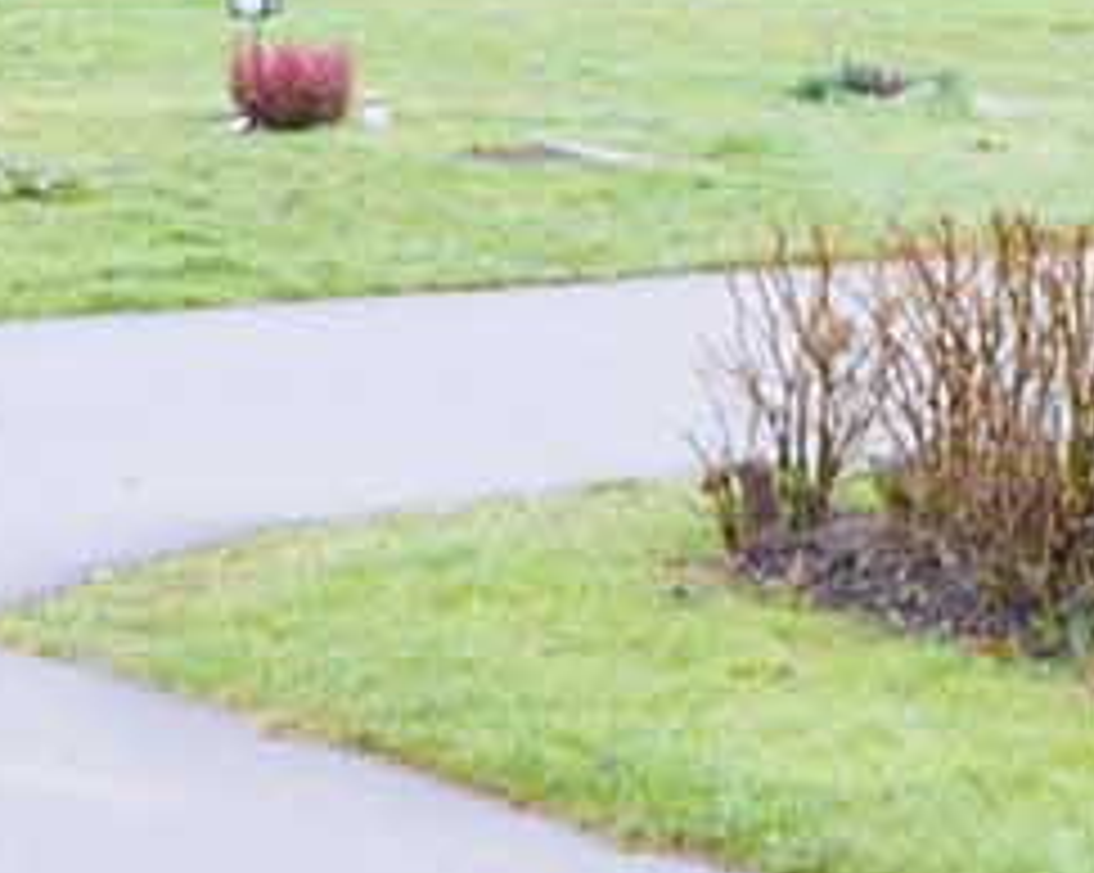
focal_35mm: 226
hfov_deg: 8.5
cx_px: 824
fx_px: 7312
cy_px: -268
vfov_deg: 6.8
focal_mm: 26
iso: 400
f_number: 4.5
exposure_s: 1/80
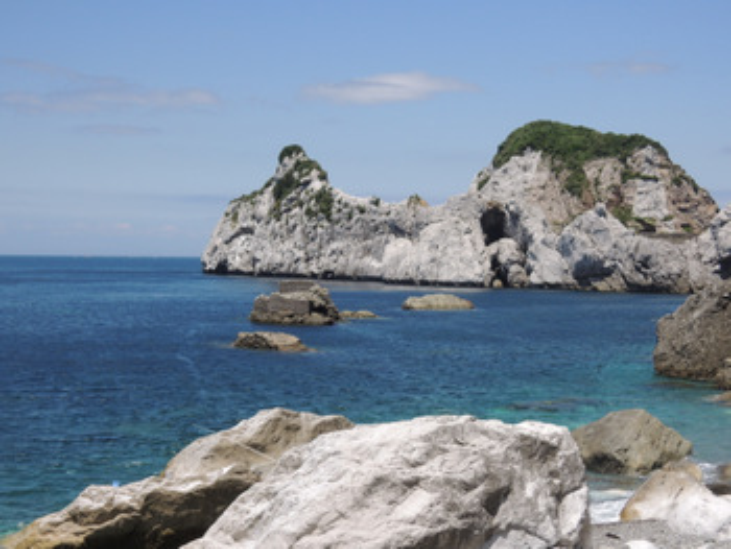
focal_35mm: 55
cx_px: 366
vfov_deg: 26.6
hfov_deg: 34.9
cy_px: 274
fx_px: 1162
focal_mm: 9.9
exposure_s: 1/800
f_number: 4
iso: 100
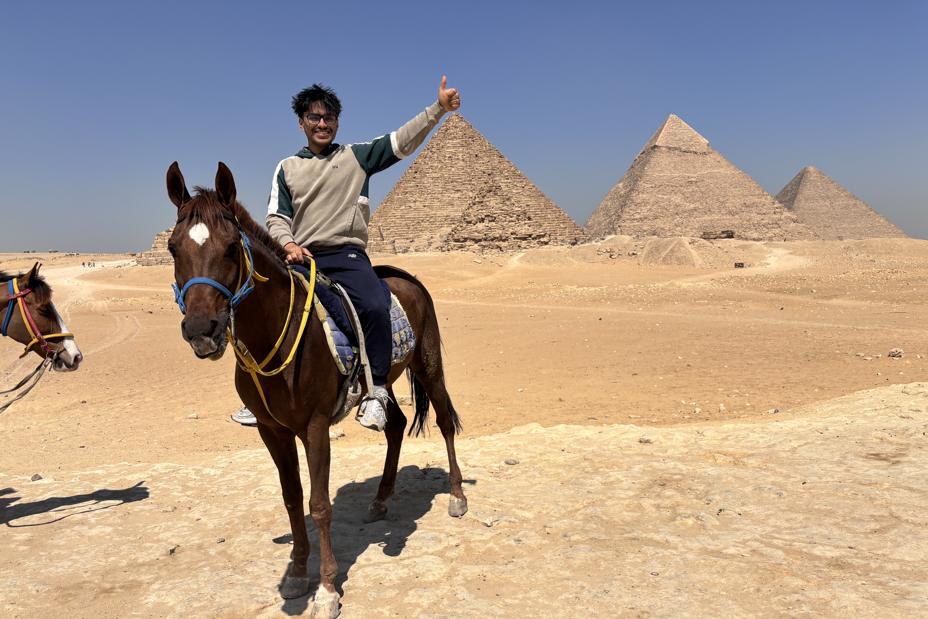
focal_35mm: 28
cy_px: 358
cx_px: 466
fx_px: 722
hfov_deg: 65.5
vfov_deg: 46.2
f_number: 1.6
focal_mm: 5.96
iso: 50
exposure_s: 1/7692
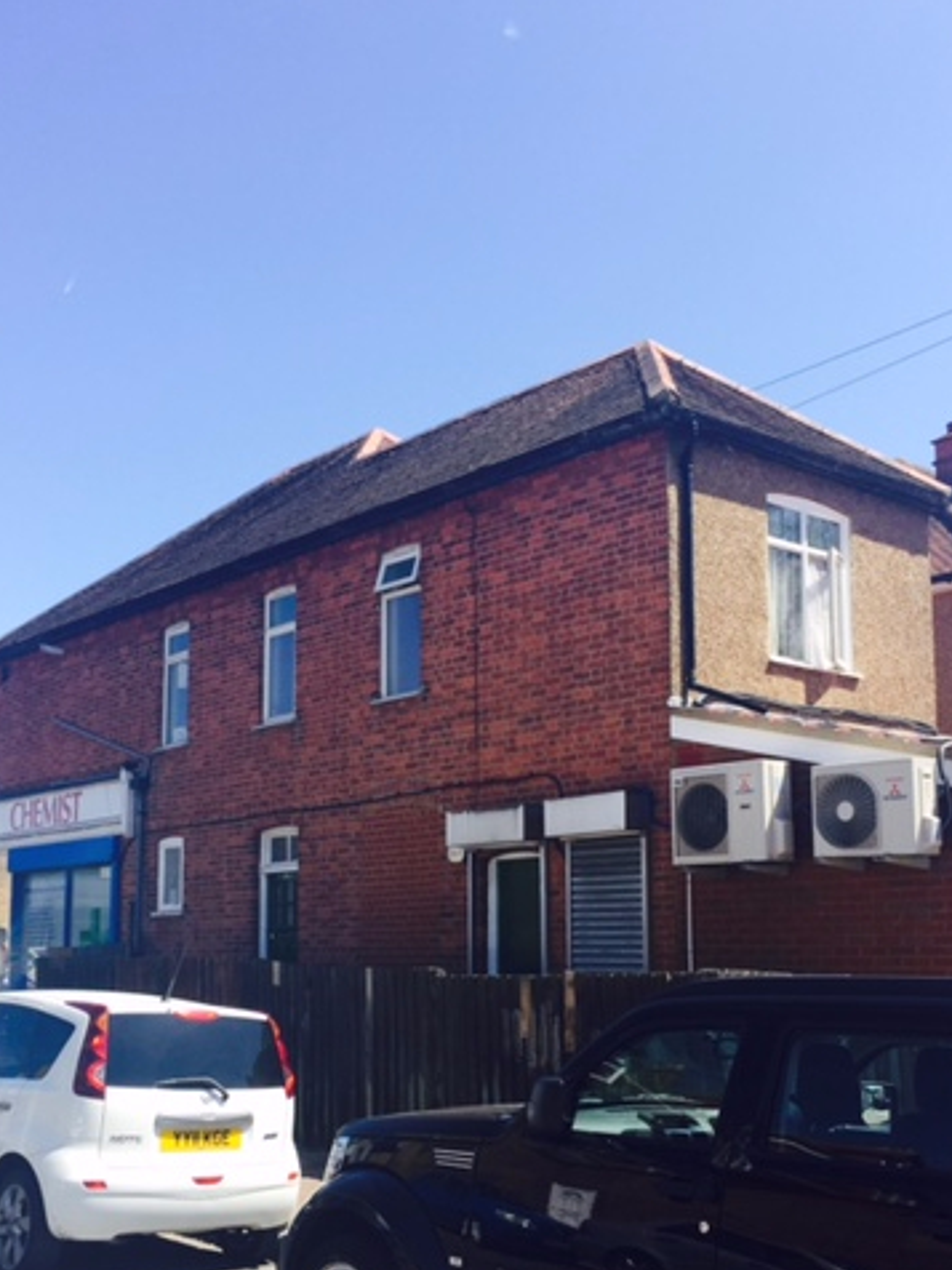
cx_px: 472
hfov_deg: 36.8
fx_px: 1430
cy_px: 752
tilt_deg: +6.4
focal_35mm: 39
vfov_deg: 47.6
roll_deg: +0.6
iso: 32
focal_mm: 4.15
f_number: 2.2
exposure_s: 1/898
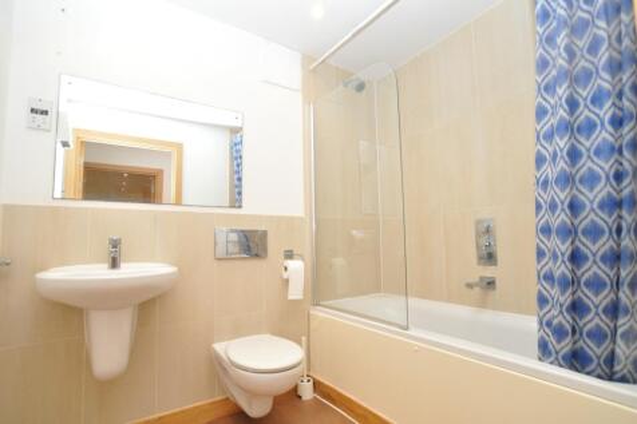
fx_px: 292
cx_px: 318
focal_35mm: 16
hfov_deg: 95.0
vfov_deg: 72.0
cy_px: 212
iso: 800
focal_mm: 11
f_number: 4.5
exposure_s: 1/60
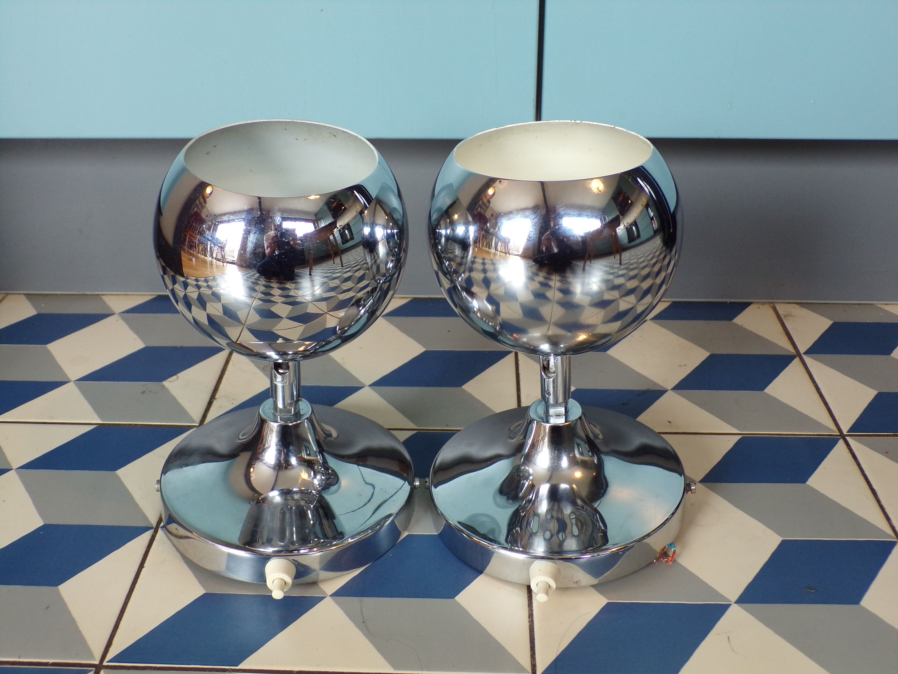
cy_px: 337
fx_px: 960
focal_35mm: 37
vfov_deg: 38.7
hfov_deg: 50.1
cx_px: 449
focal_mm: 6.6
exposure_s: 1/25
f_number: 3.3
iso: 200
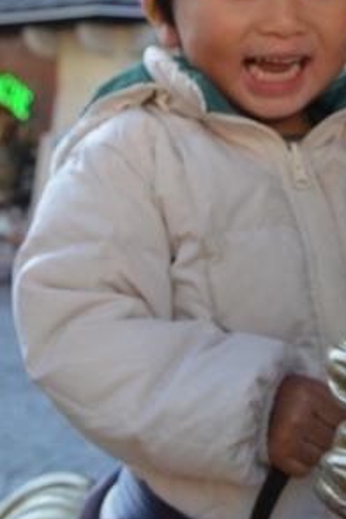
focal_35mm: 106
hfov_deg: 12.5
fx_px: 1528
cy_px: 118
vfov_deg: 19.1
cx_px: 441
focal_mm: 26
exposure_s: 1/125
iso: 200
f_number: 5.6
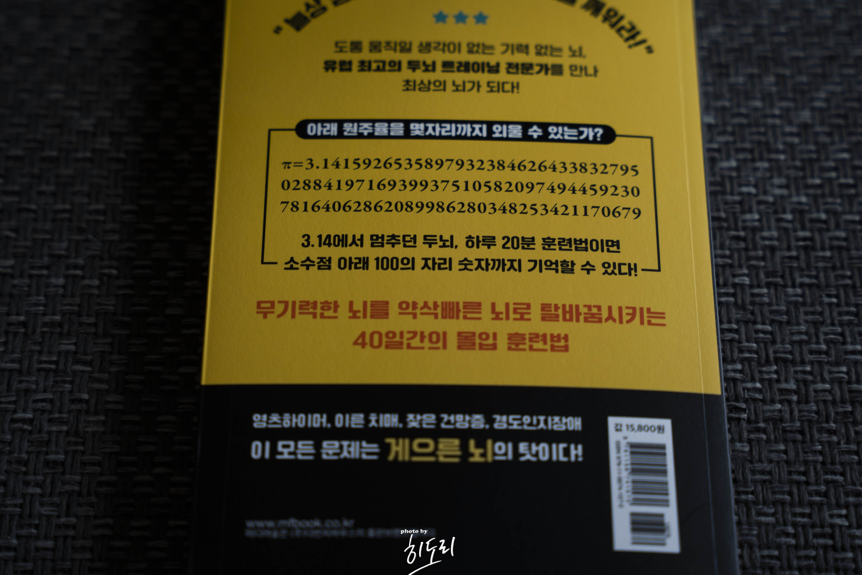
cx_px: 428
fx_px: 1915
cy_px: 251
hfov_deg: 25.4
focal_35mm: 80
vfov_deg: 17.1
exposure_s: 1/80
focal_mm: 70
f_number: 2.8
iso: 200
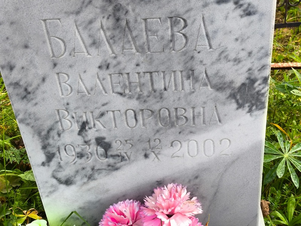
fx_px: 435
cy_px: 113
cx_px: 150
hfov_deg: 38.2
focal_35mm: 50
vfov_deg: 29.1
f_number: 1.7
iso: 50
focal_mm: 4.71
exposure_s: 1/207
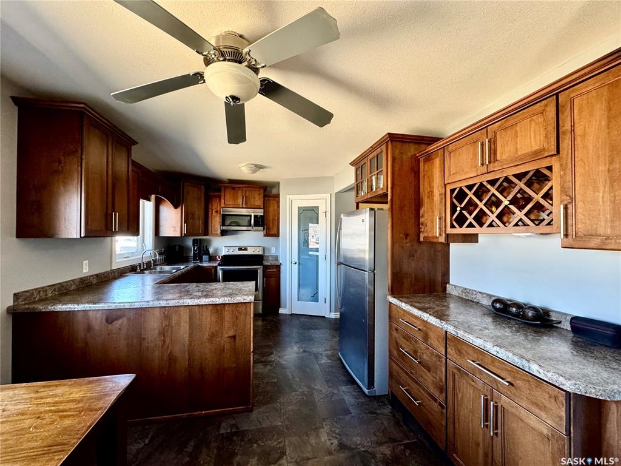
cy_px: 233
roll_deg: -0.1
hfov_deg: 102.1
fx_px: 251
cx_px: 310
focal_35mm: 14
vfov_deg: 85.7
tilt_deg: +0.7
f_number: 2.2
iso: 320
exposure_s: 1/68
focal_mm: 2.22
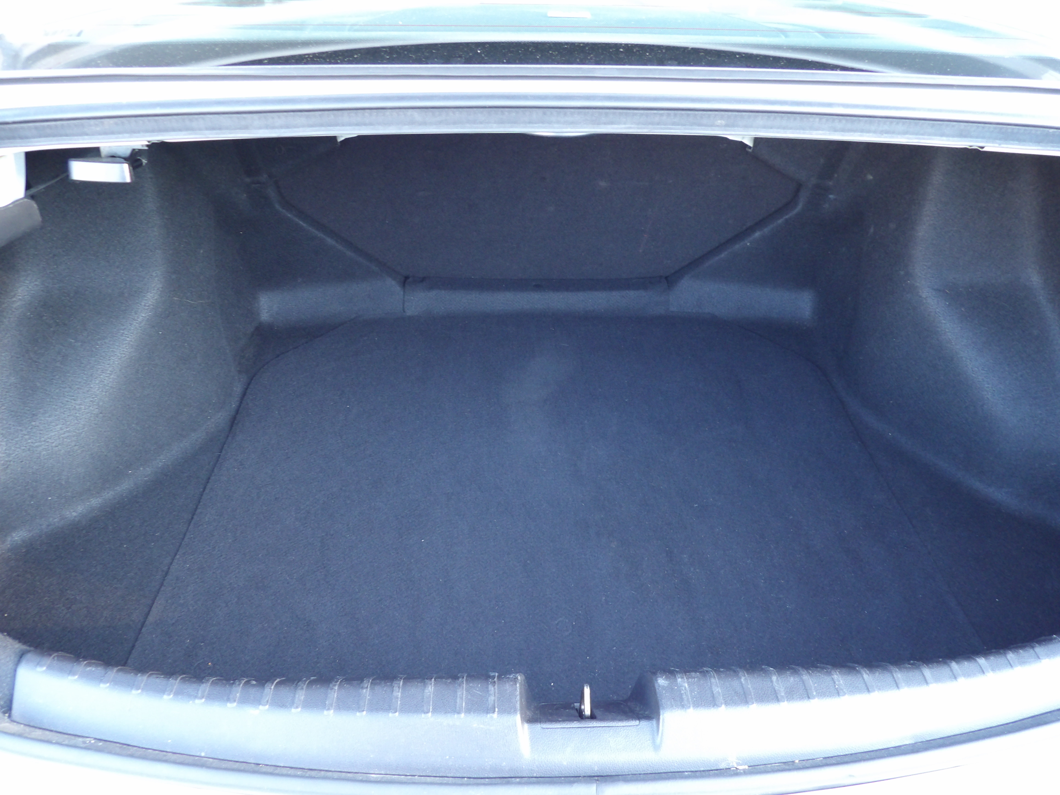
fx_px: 735
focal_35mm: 24
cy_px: 398
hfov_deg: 71.6
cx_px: 530
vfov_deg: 56.8
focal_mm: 4.3
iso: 213
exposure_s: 1/17
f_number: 3.2
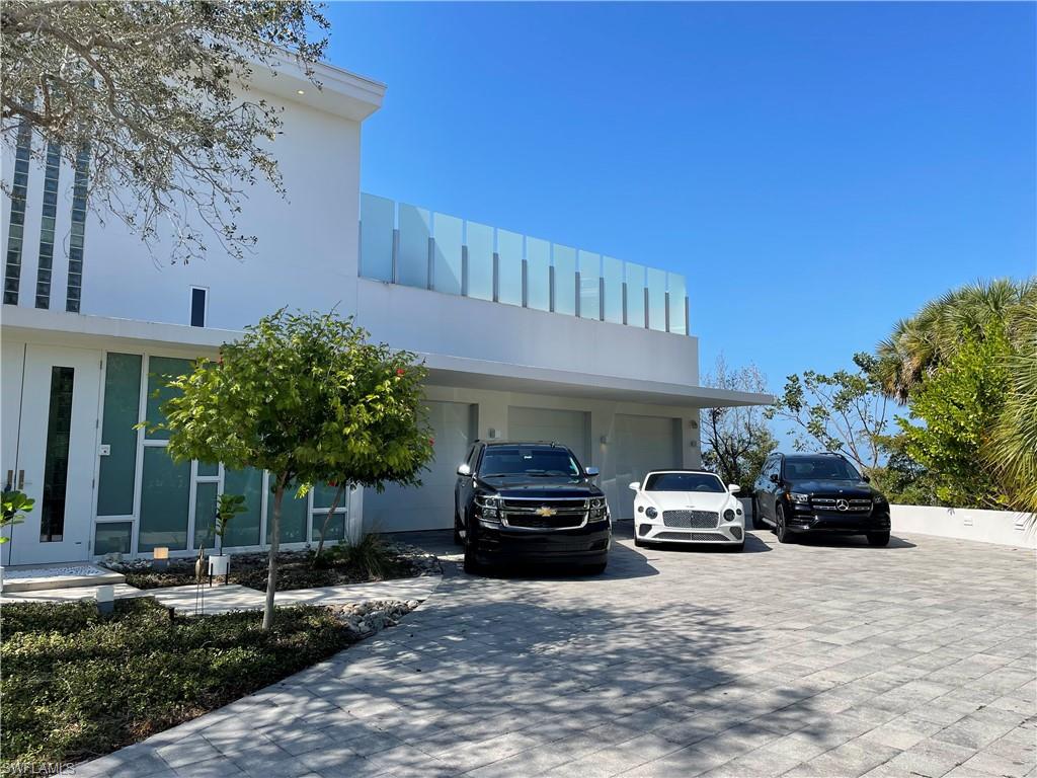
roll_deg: +0.2
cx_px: 518
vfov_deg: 53.1
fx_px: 779
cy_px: 389
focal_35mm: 26
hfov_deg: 67.3
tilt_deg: +7.4
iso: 32
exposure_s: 1/2882
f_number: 1.6
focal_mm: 4.2
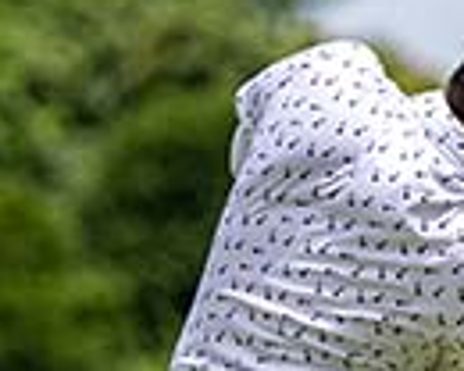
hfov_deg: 2.0
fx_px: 13279
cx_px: 824
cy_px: 207
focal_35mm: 967
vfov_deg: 1.6
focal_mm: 140
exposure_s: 1/10000
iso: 720
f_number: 3.2
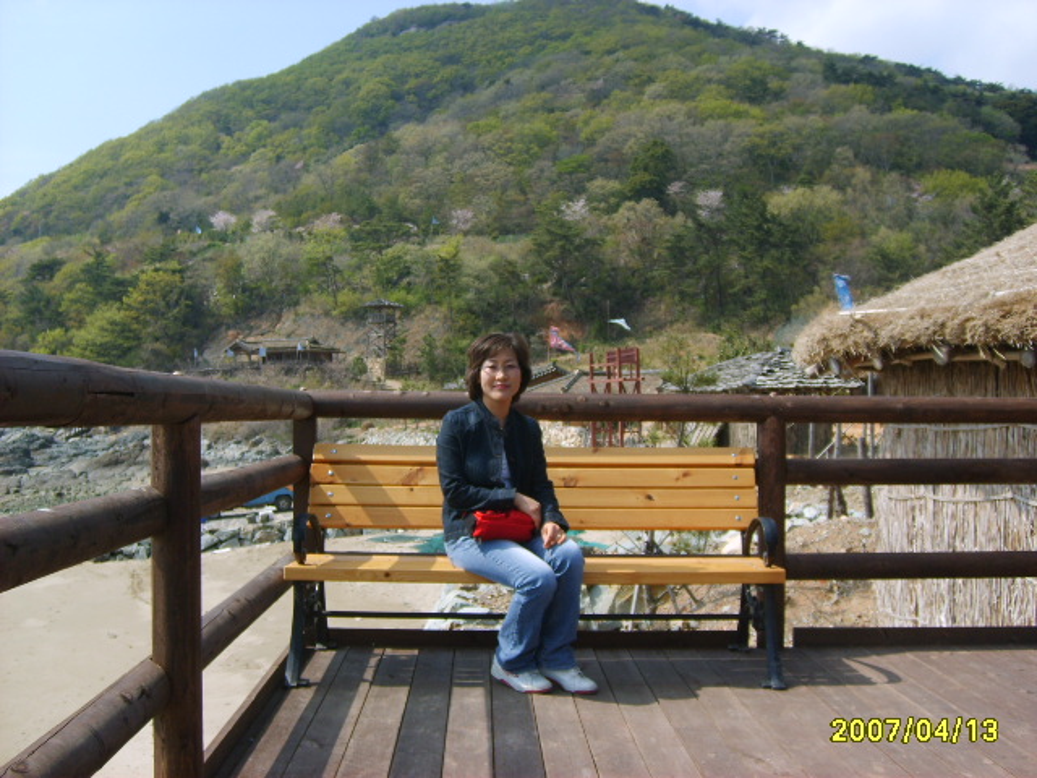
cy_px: 389
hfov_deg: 52.6
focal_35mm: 35
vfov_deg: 40.7
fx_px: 1049
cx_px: 518
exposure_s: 1/750
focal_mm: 5.8
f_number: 2.8
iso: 50
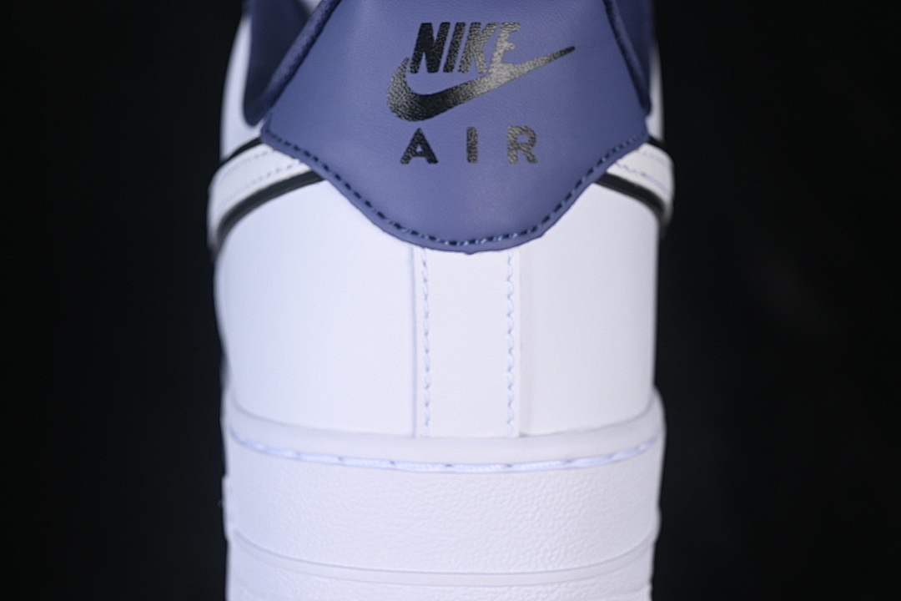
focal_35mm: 75
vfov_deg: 18.2
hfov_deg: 27.0
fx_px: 1877
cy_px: 300
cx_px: 450
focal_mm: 50
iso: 160
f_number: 7.1
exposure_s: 1/80
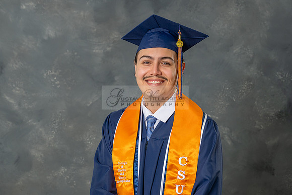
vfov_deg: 13.4
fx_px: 826
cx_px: 126
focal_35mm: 102
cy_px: 151
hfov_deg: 20.0
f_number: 4
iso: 200
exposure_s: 1/200
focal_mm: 57
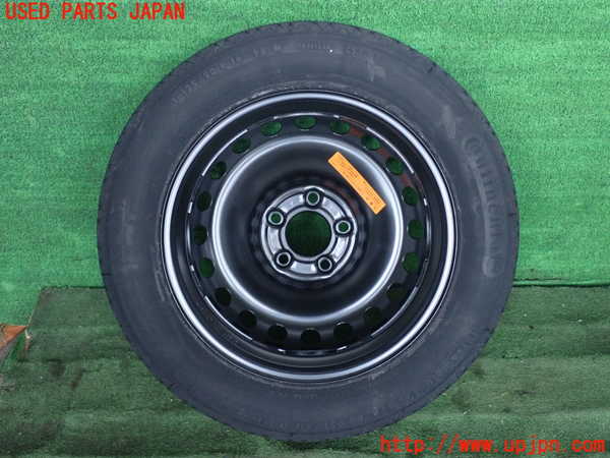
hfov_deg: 45.8
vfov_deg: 35.1
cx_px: 305
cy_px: 229
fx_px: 722
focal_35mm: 41
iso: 800
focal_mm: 7.31
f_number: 2.8
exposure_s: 1/125
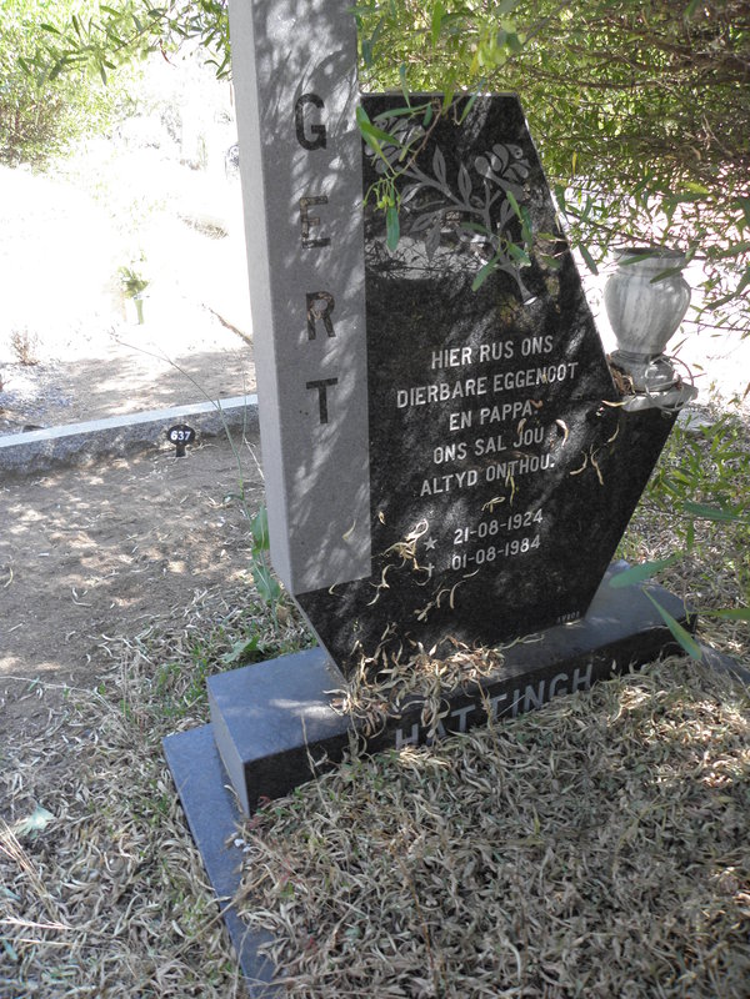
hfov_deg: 53.1
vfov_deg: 67.3
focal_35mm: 26
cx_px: 375
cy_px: 500
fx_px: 751
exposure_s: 1/60
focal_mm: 4.6
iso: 64
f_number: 2.8
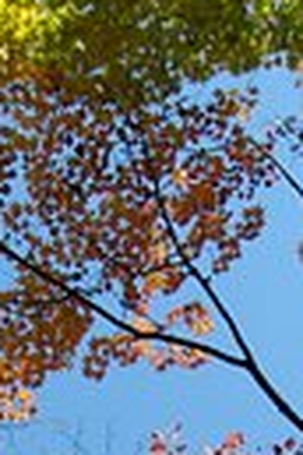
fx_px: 1805
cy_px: 850
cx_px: 285
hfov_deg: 9.5
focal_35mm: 143
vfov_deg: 12.9
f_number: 7.1
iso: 200
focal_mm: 24
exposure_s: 1/320
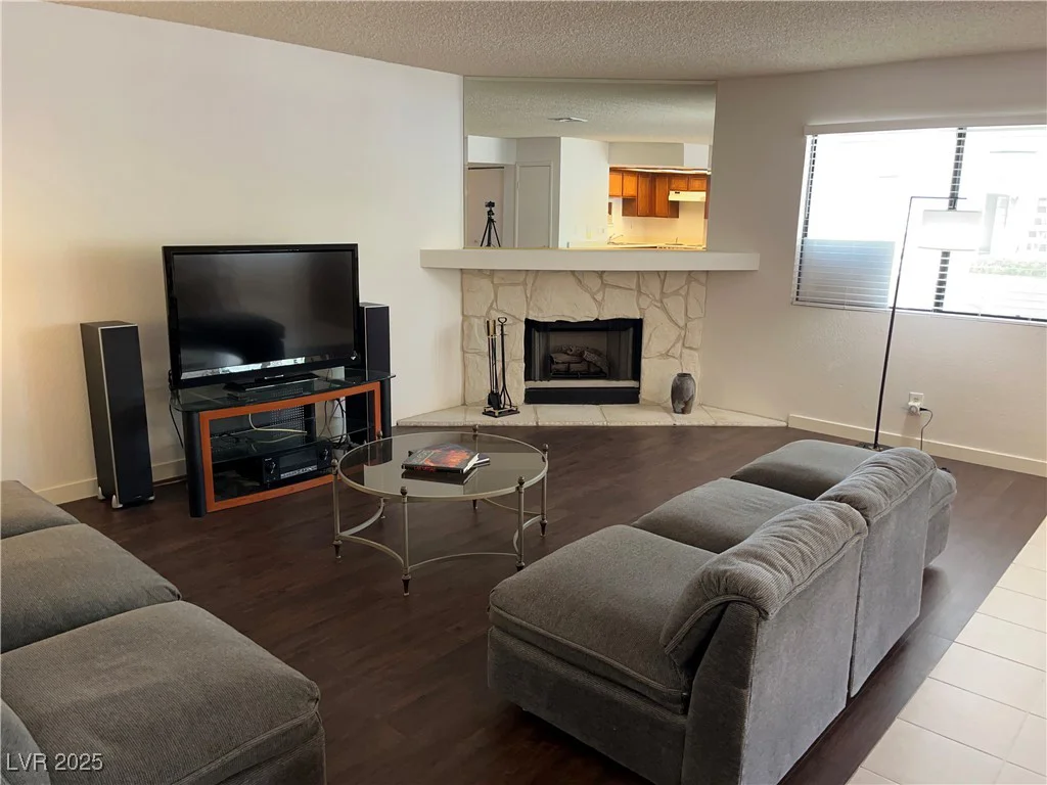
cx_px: 524
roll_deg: -0.8
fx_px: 786
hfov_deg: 67.3
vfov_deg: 53.1
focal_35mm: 26
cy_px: 392
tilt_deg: -12.8
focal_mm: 5.1
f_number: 1.6
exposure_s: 1/45
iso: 160
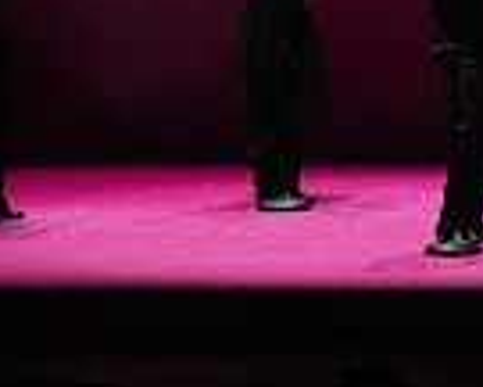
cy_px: -213
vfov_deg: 2.7
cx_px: 741
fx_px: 8034
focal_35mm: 562
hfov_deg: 3.4
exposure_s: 1/400
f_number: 8
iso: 25600
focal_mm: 139
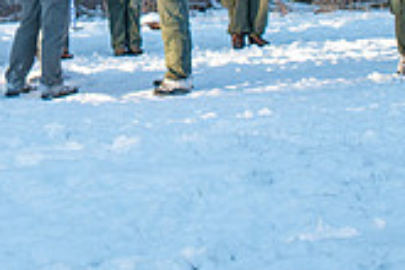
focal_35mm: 200
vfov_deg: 6.8
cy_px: -126
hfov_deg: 10.3
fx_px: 2250
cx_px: 76
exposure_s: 1/250
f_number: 4.8
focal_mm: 38
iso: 400
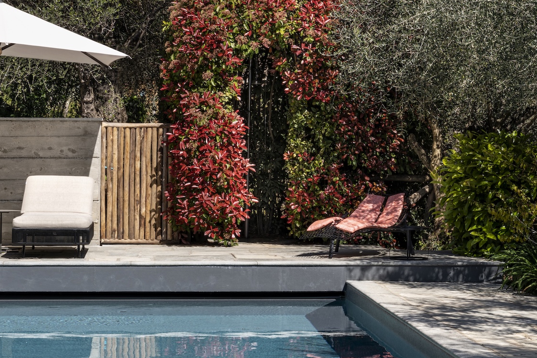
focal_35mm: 112
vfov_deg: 12.2
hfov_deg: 18.3
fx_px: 1671
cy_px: 169
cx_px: 243
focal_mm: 70
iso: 100
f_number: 22
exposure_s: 1/50
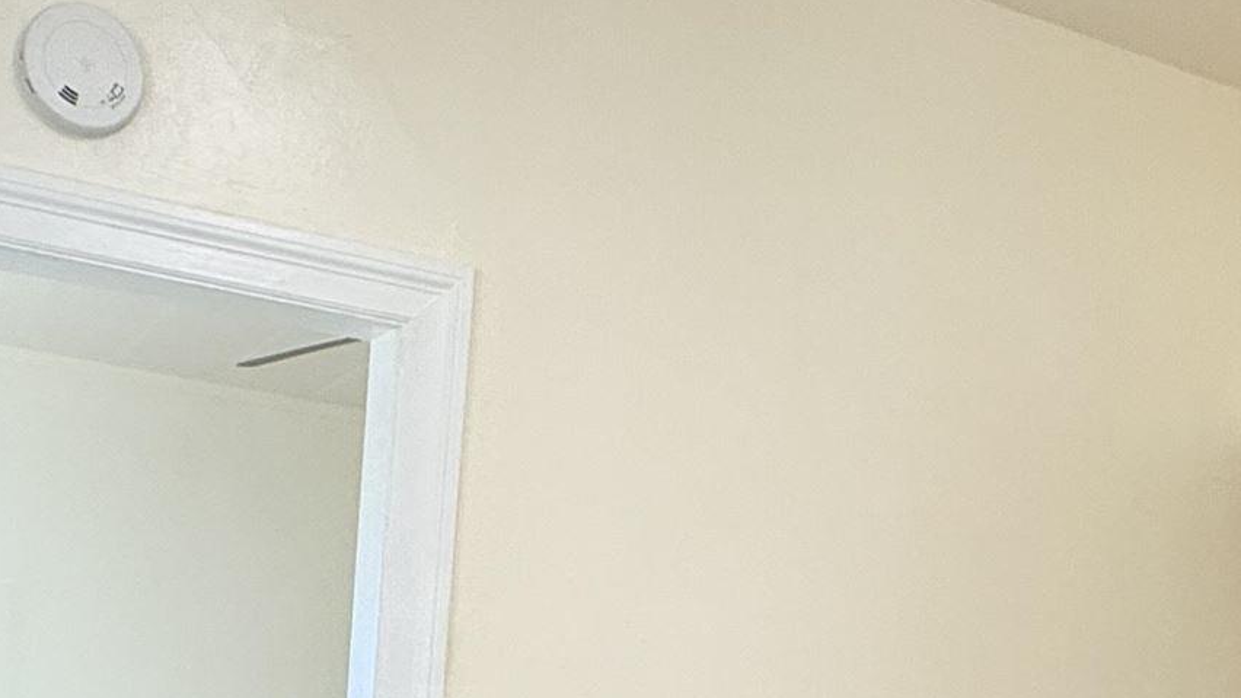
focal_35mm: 55
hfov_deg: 37.8
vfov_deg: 19.5
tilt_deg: -5.1
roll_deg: -4.6
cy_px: 995
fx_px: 1810
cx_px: 693
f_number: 2.2
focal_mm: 2.22
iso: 200
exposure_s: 1/120
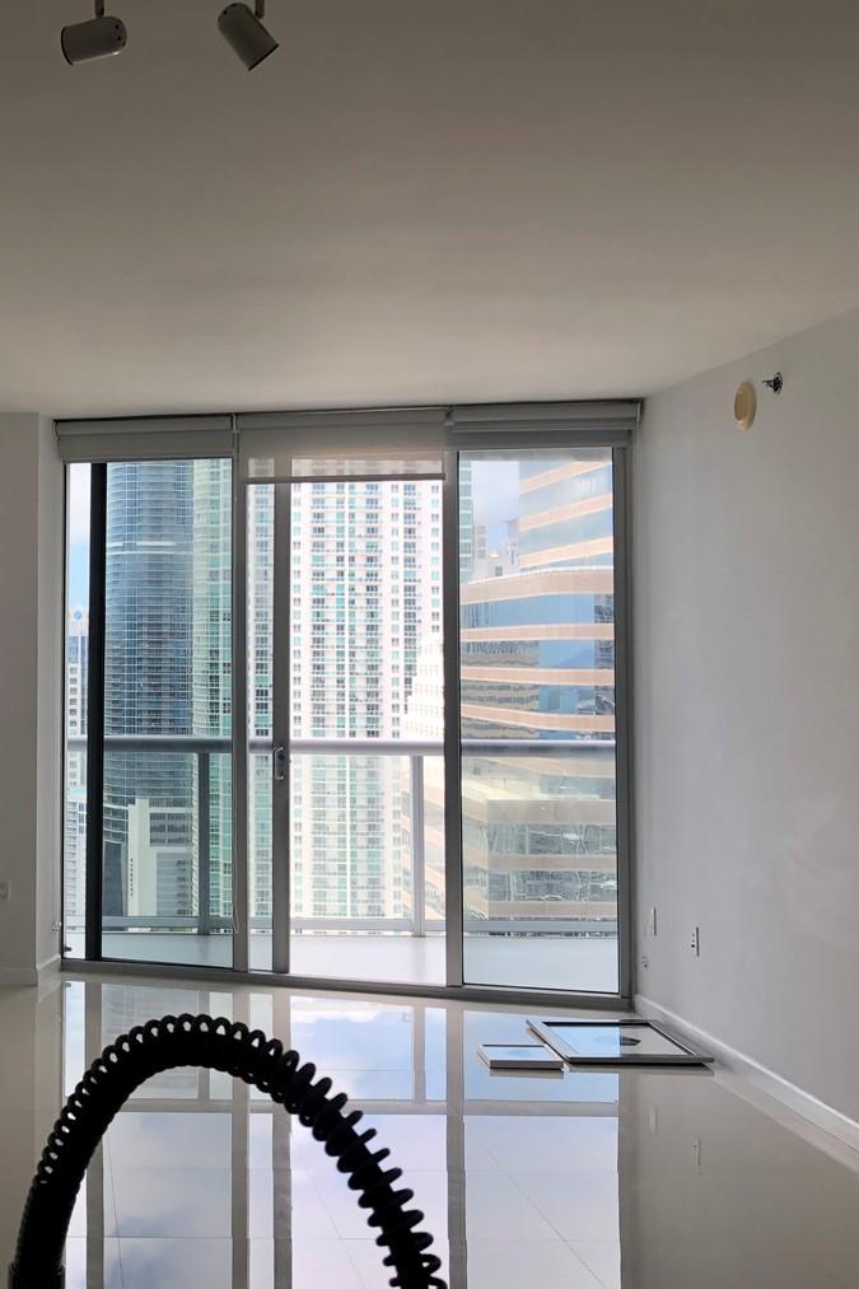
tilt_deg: +3.3
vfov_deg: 42.7
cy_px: 596
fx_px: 1647
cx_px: 61
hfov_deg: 28.0
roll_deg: -0.3
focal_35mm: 46
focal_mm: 3.99
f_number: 1.8
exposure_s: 1/201
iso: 20
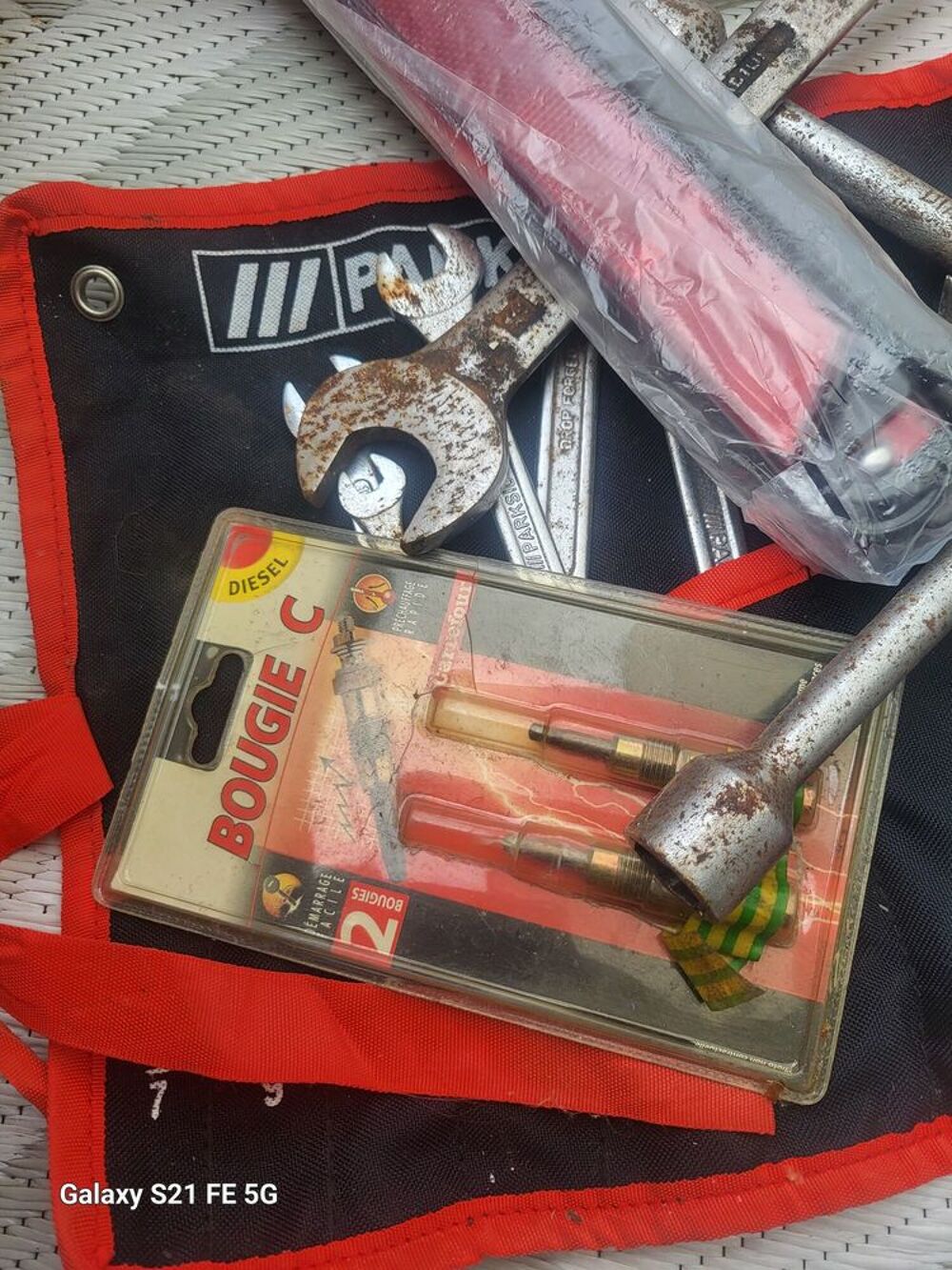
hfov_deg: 53.1
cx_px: 476
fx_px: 953
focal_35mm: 26
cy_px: 635
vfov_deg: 67.3
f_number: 1.8
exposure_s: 1/489
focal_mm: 5.4
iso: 40
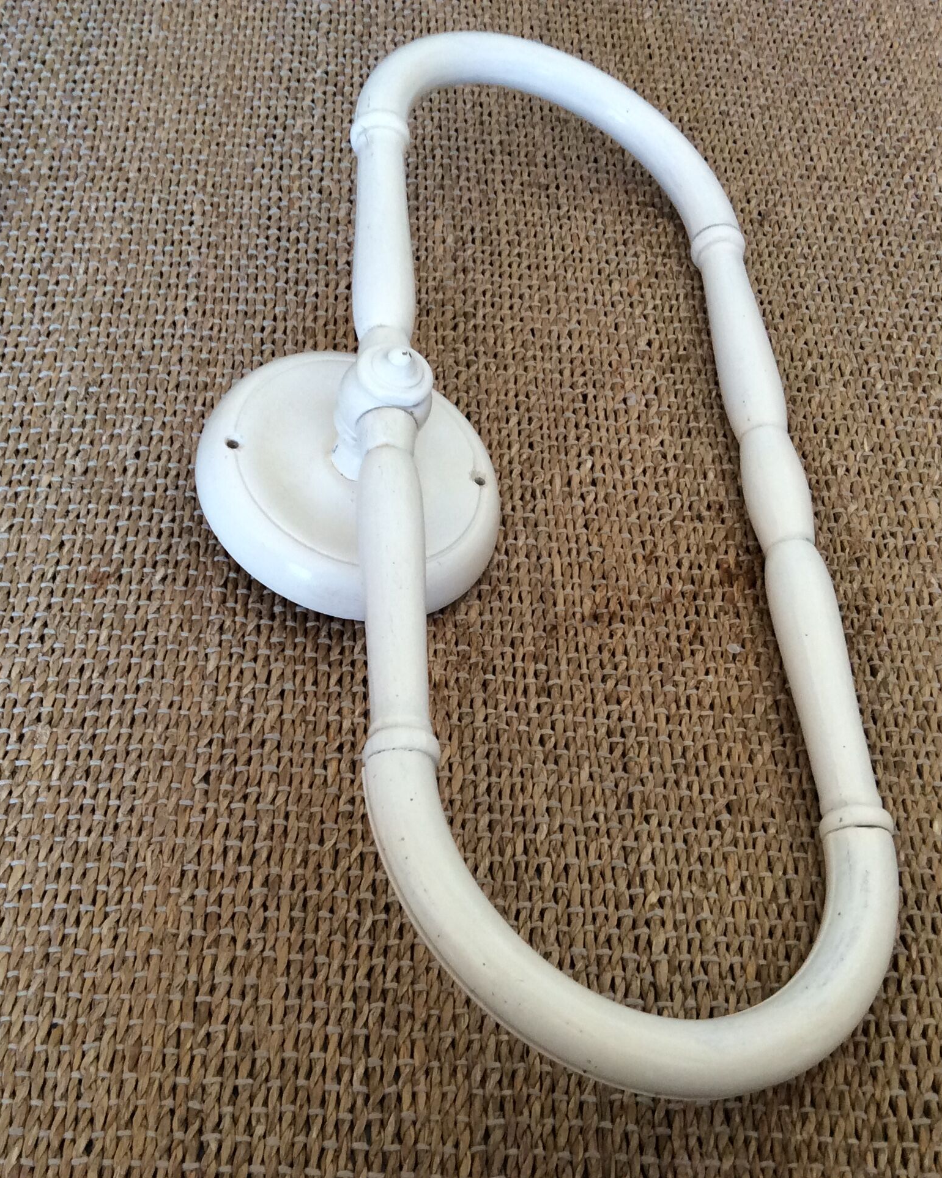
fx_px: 1464
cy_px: 591
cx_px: 410
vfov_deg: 43.8
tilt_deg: -54.5
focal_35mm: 42
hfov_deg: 35.6
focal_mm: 3.3
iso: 64
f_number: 2.4
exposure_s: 1/25
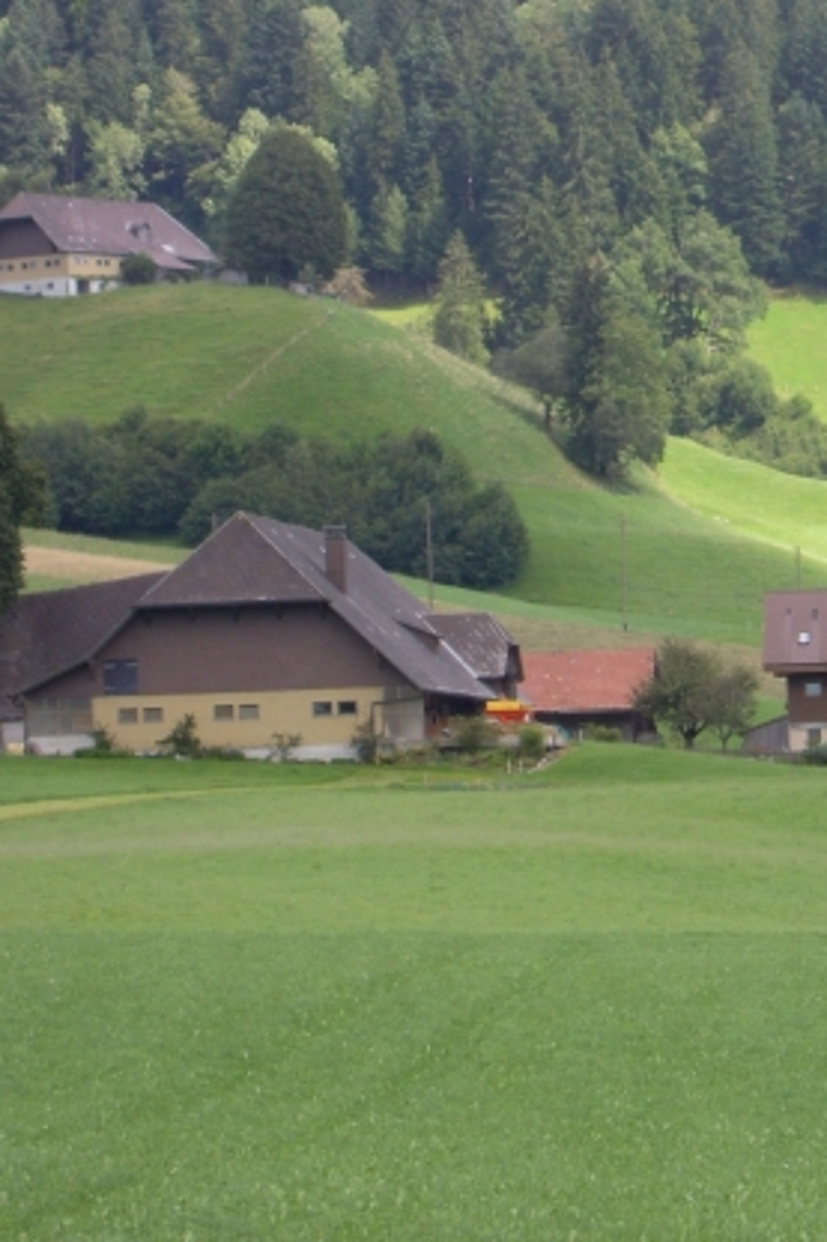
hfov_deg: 6.1
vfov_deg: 9.1
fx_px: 7793
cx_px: 627
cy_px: 352
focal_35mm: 226
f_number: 5.9
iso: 100
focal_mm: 20.3
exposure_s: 1/200
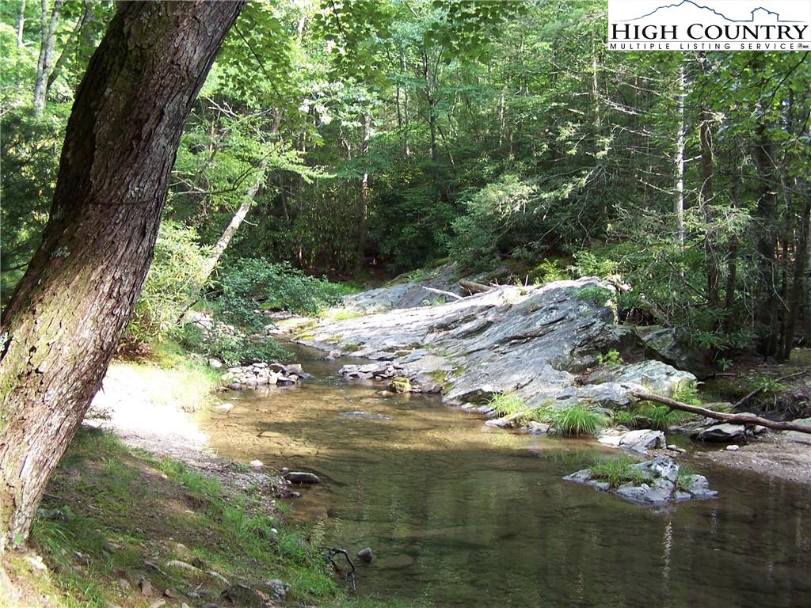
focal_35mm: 38
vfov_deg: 37.7
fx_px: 890
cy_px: 304
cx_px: 406
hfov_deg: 49.0
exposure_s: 1/60
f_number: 2.8
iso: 80
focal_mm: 6.3
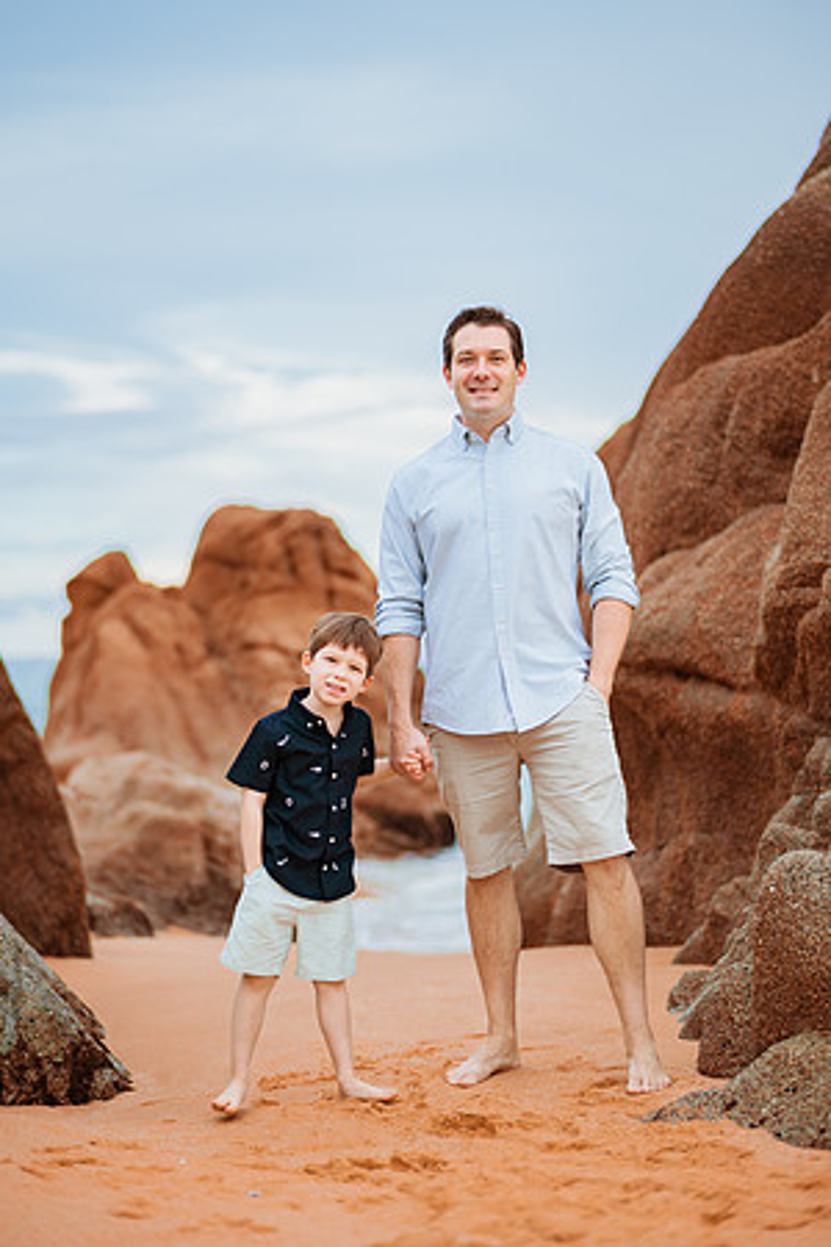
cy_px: 624
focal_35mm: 58
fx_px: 2008
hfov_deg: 23.4
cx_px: 416
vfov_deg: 34.5
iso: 100
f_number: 1.8
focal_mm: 58
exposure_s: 1/400
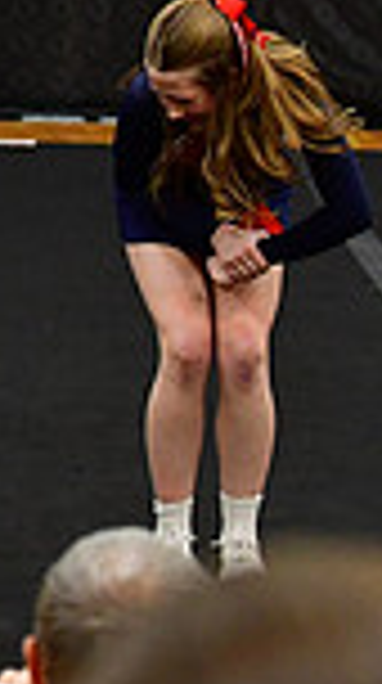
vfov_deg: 5.1
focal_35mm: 421
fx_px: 7615
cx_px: -831
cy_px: -79
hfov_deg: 2.8
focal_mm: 70
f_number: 4
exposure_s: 1/500
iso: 4000
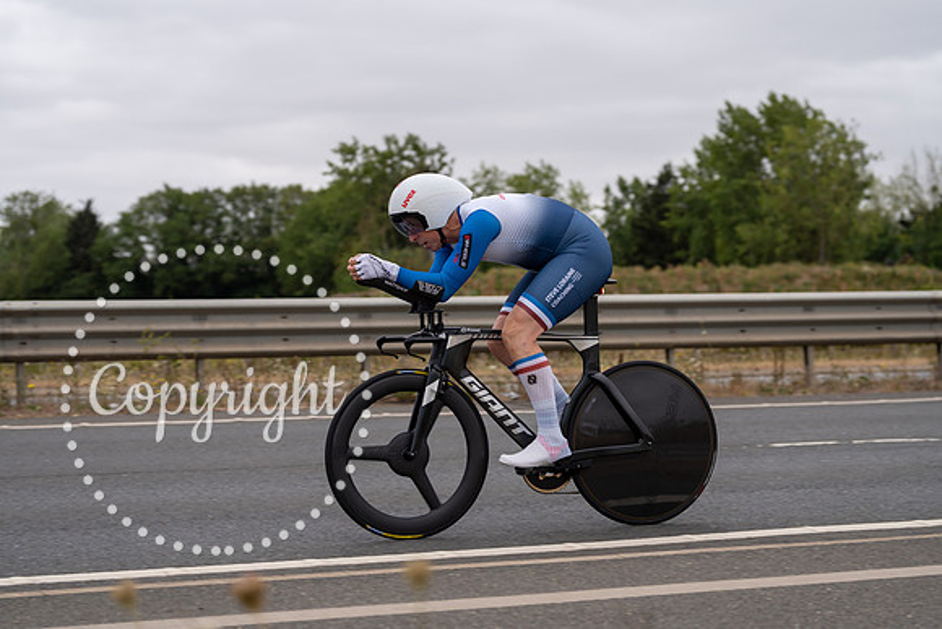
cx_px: 471
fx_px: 1832
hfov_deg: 28.8
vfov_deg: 19.5
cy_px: 314
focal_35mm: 70
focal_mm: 70
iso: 100
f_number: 3.5
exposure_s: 1/800
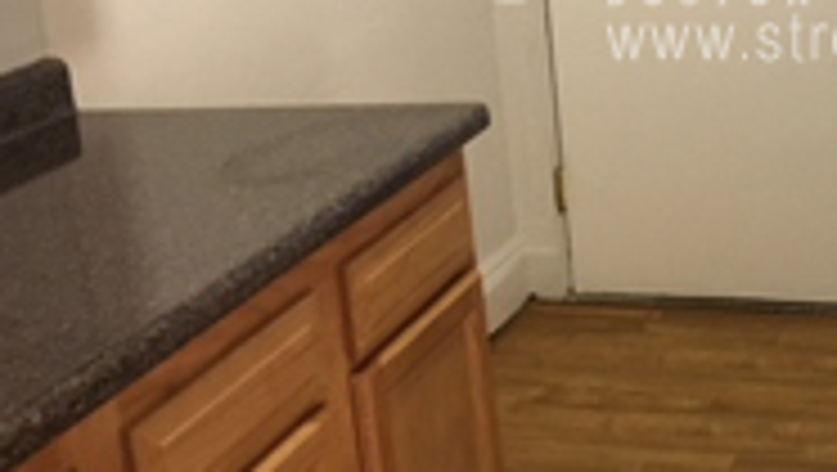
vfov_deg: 17.2
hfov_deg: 29.1
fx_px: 1510
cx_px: 828
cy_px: -36
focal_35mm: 68
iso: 200
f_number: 2.2
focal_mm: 4.15
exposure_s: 1/20
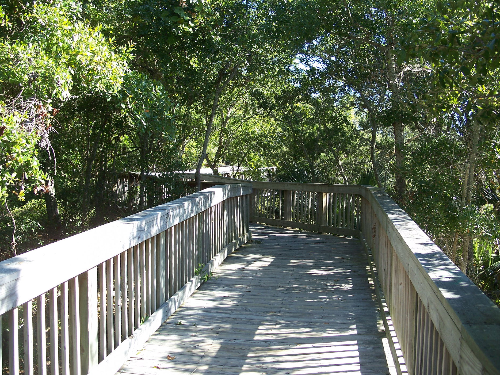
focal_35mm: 38
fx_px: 549
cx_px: 255
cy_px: 185
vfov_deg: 37.7
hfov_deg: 49.0
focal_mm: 7.8
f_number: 2.8
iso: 64
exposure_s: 1/125
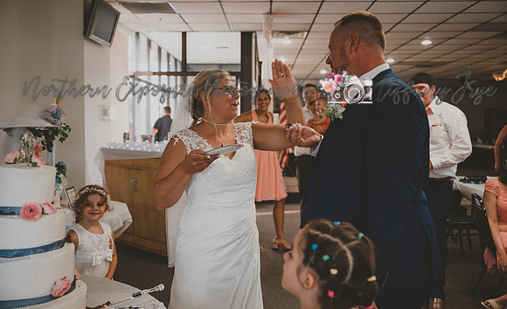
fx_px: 478
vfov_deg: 35.8
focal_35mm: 35
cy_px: 141
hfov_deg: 55.8
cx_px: 254
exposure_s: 1/125
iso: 1250
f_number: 2.8
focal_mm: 34
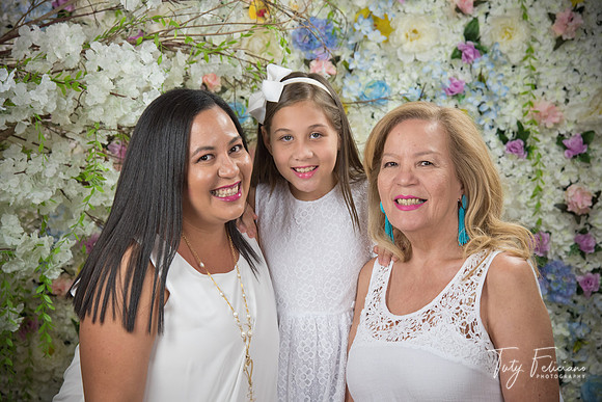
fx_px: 1371
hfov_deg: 24.8
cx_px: 301
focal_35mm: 82
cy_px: 201
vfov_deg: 16.7
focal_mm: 82
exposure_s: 1/125
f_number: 5
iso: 1250
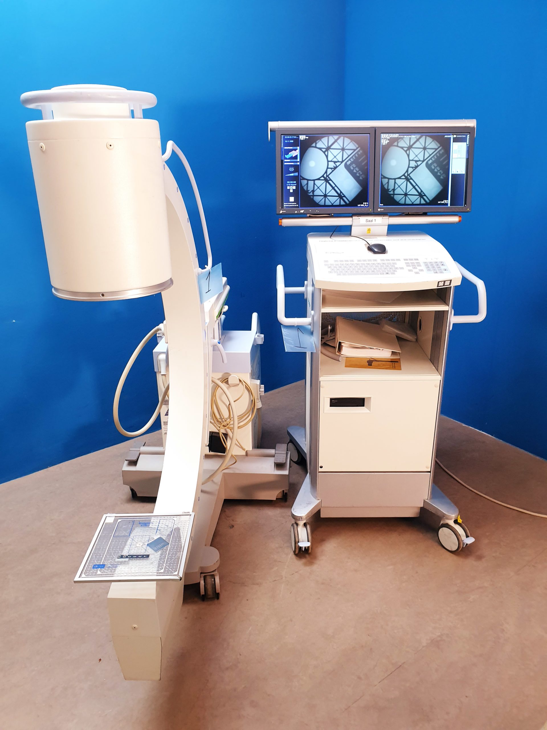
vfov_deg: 67.3
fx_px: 548
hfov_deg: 53.1
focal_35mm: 26
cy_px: 365
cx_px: 274
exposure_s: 1/50
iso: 160
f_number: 2.4
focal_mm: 4.3
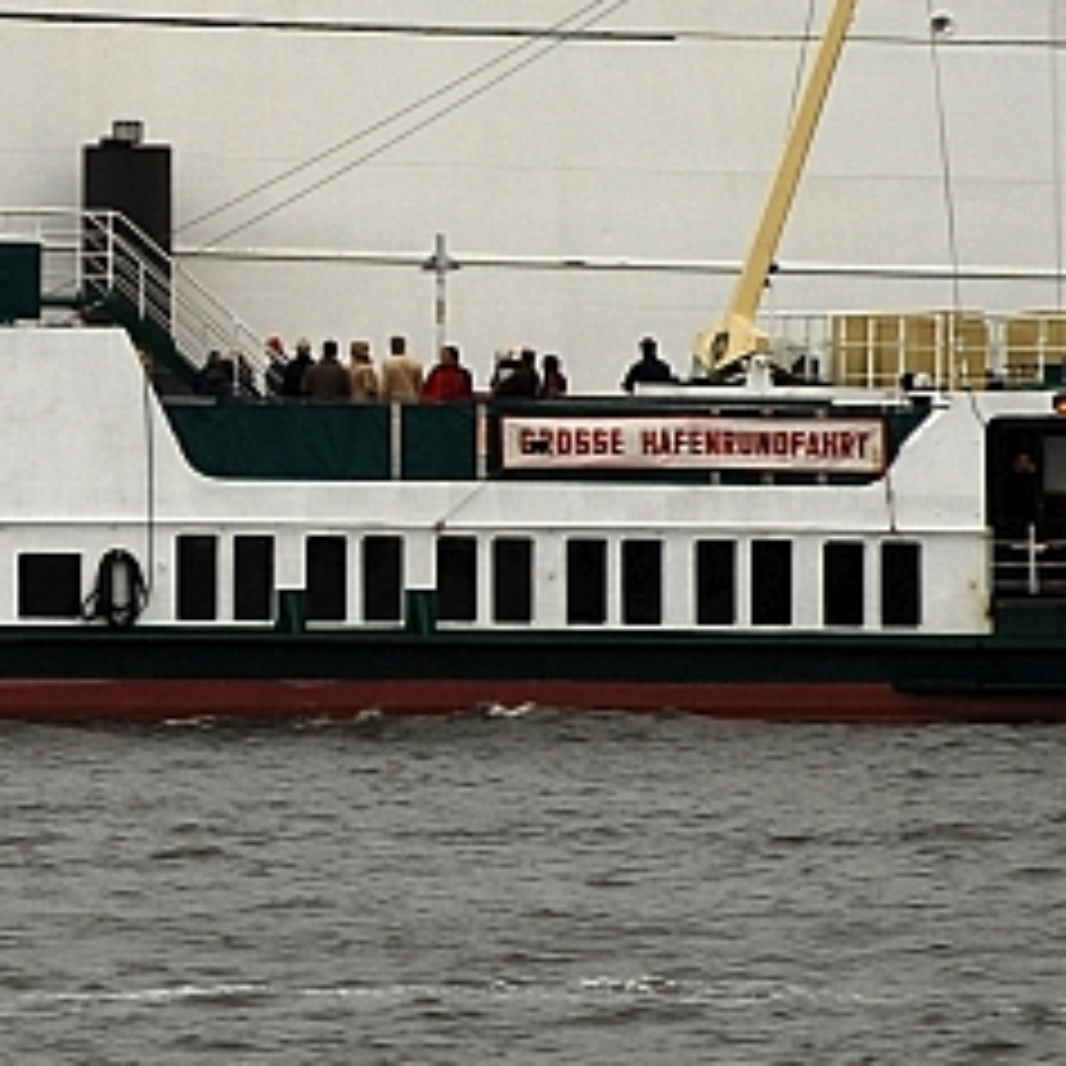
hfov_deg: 3.7
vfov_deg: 3.7
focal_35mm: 469
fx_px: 16335
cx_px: -288
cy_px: -79
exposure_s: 1/125
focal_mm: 85
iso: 100
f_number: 5.6
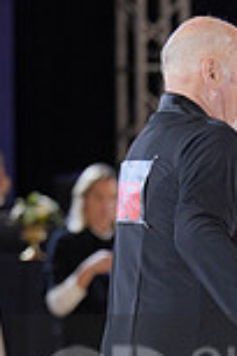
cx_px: 333
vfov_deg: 4.9
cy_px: 393
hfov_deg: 3.3
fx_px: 4127
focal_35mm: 418
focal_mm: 110
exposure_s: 1/500
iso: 800
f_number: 2
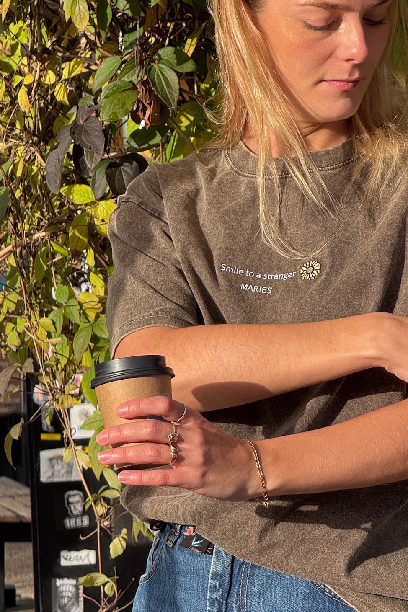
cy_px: 276
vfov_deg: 11.7
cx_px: 297
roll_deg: +2.3
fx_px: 2975
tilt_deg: +1.4
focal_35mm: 175
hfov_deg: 7.8
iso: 50
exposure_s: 1/293
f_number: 2.8
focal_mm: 15.66
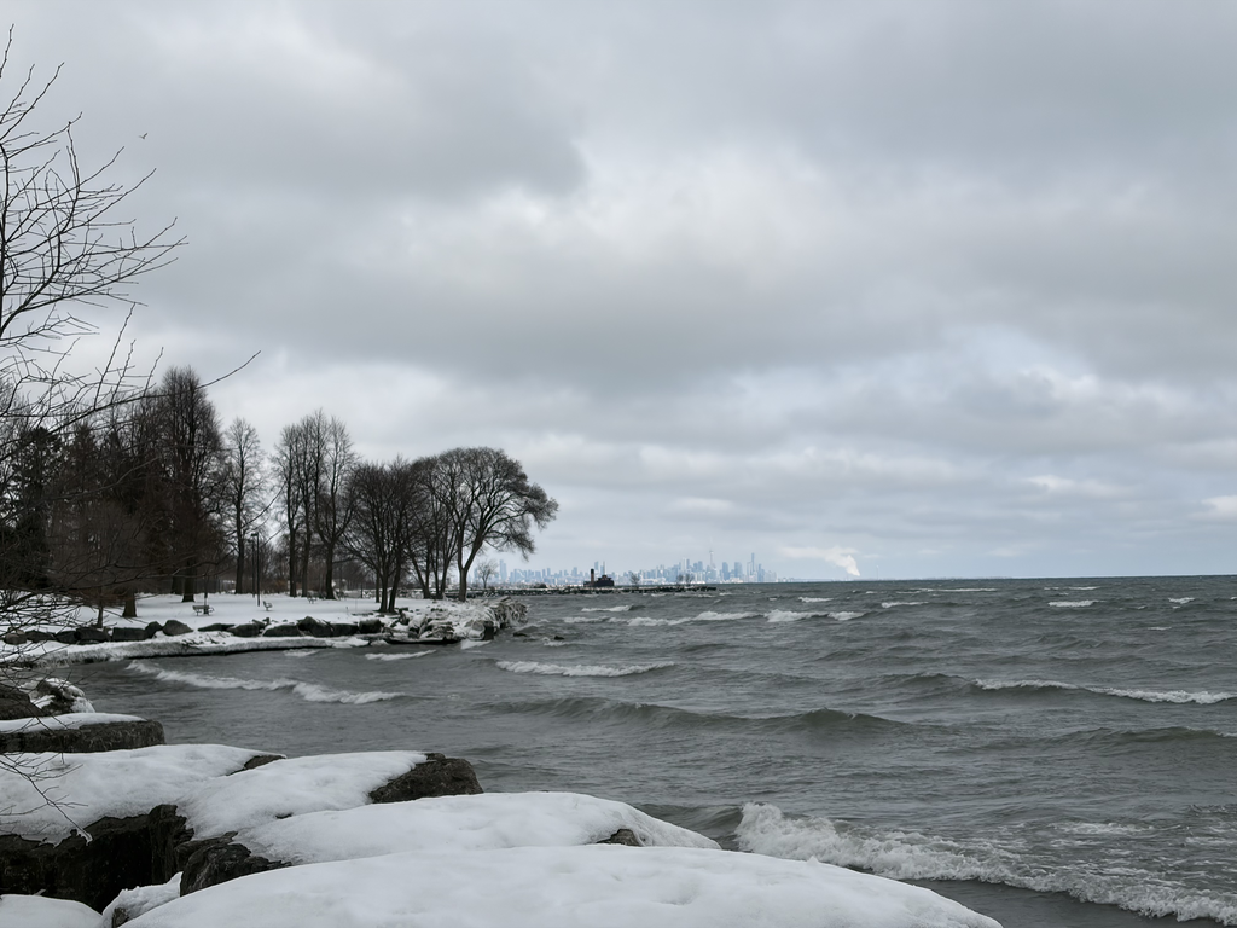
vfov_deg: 28.0
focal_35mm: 52
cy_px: 464
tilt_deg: +3.9
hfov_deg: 36.8
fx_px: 1858
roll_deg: +0.8
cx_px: 618
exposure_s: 1/5348
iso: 32
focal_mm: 5.96
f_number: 1.6
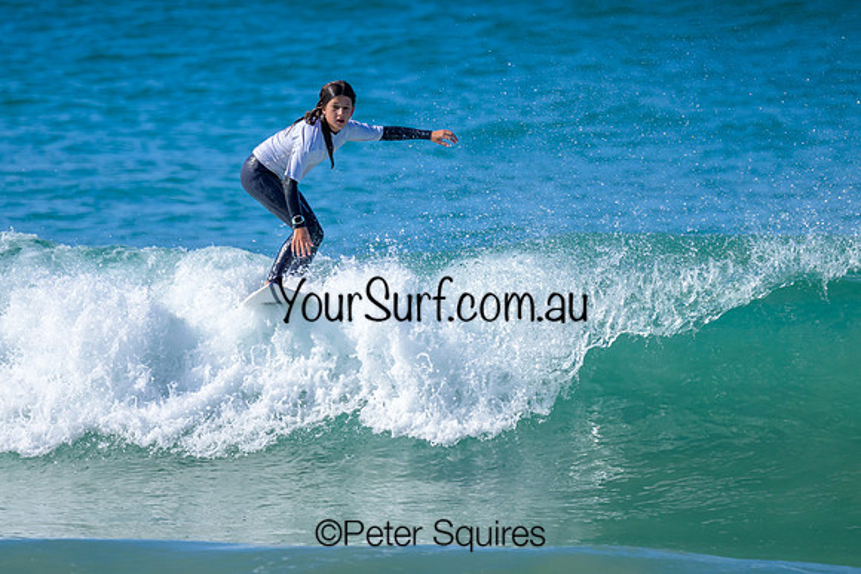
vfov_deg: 1.3
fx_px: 26275
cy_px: 251
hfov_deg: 1.9
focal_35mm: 1098
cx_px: 458
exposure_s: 1/2000
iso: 400
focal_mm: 800
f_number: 6.3
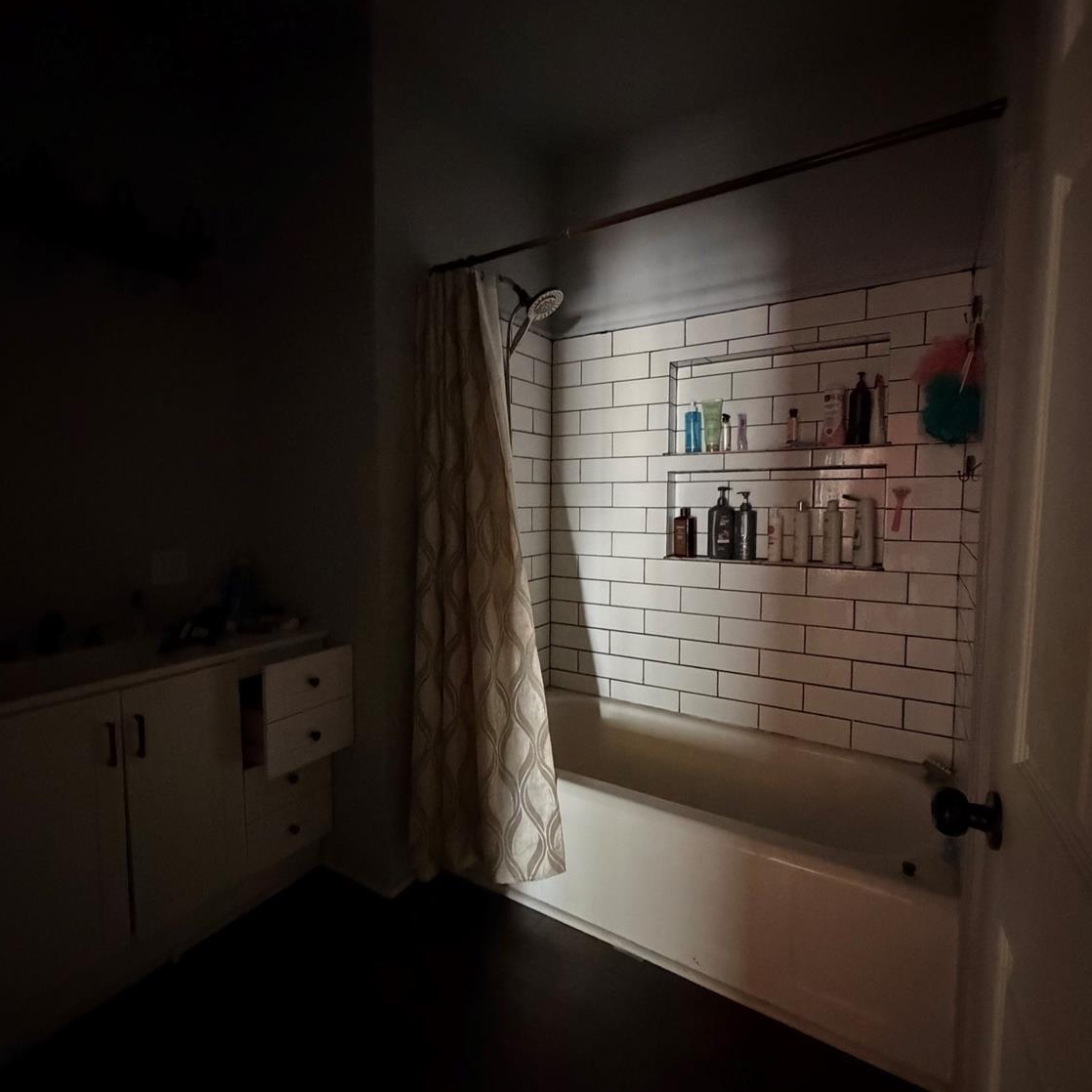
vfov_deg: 84.0
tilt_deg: -4.0
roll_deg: -0.1
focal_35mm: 17
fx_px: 607
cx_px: 538
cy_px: 544
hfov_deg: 84.0
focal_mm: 2.22
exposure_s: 1/30
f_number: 2.2
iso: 2500
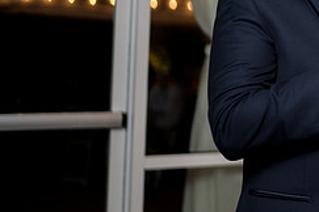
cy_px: -31
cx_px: 433
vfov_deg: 13.2
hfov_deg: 18.6
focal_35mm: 101
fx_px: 895
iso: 250
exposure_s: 1/200
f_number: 1.4
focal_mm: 35
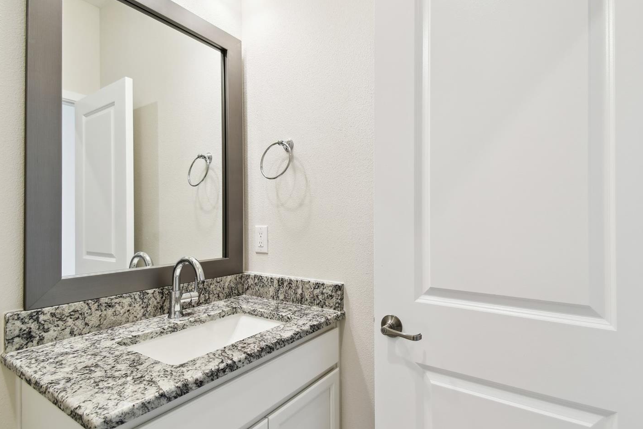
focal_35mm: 17
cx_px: 348
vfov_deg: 70.4
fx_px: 304
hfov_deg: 93.1
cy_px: 221
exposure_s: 1/6
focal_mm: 10
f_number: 7.1
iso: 100
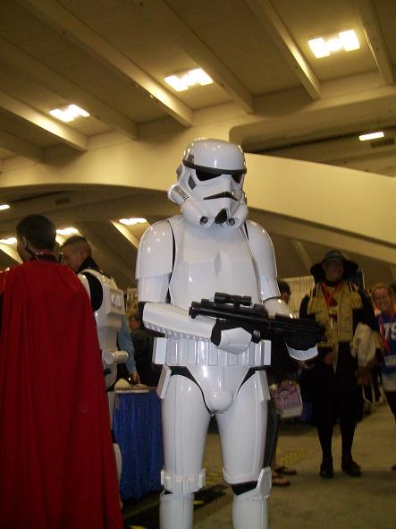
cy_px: 264
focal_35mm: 36
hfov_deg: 39.6
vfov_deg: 51.4
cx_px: 198
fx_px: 549
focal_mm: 6
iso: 160
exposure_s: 1/60
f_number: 2.7
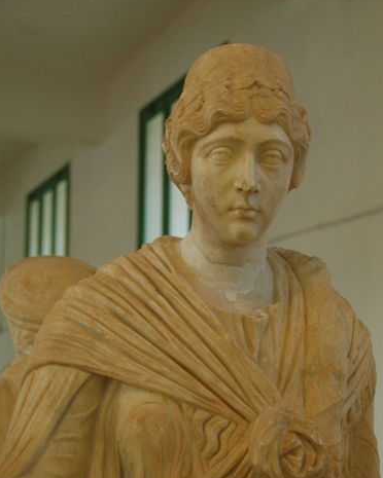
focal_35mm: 100
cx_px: 223
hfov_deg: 15.4
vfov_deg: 19.1
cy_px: 301
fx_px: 1417
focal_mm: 50
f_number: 4.8
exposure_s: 1/40
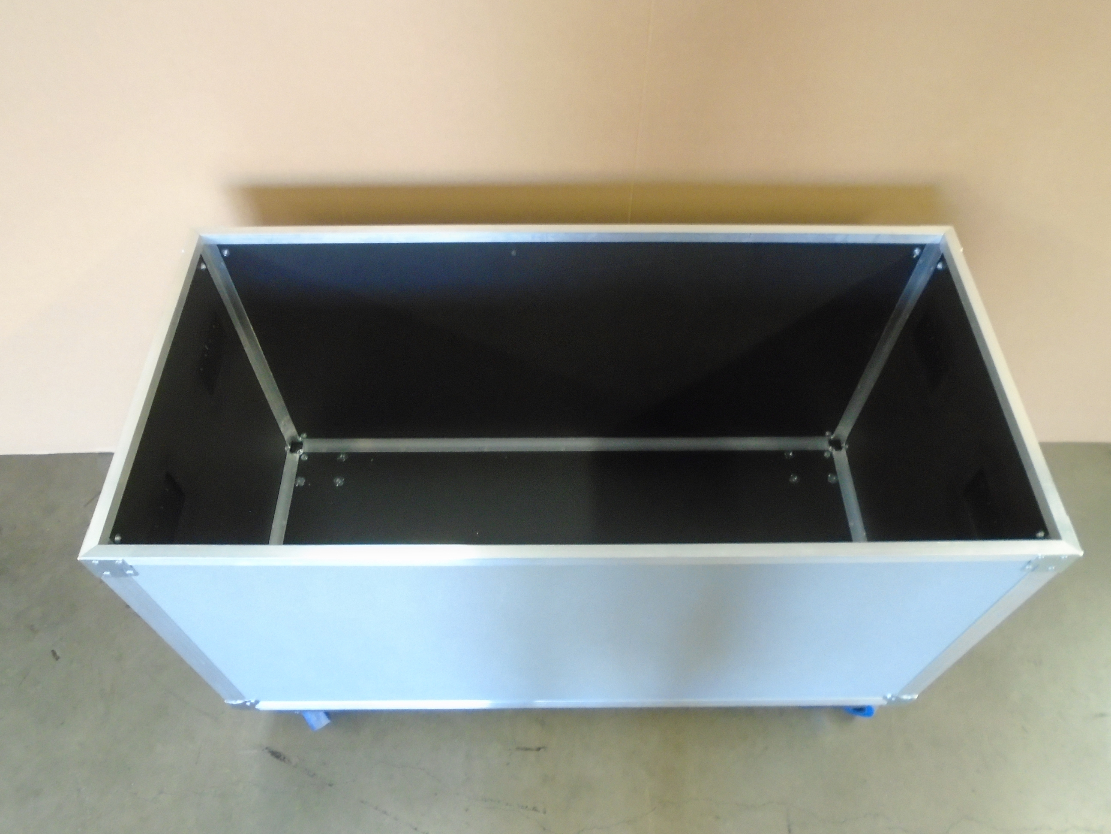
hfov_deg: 67.3
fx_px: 834
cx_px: 556
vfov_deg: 53.1
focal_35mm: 26
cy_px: 417
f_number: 3.2
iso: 400
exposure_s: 1/8
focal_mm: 4.6
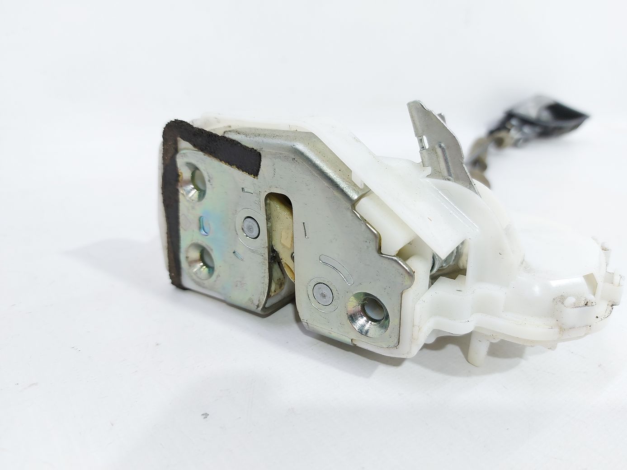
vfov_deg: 56.8
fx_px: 435
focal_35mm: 24
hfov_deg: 71.6
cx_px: 314
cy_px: 235
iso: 80
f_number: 1.8
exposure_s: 1/50
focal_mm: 5.23
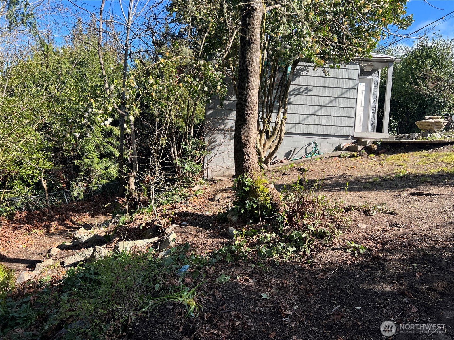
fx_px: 341
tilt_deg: -1.7
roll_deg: -2.4
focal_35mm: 26
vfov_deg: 53.1
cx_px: 227
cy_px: 170
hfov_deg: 67.3
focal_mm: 5.7
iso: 50
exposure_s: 1/1058
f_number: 1.5
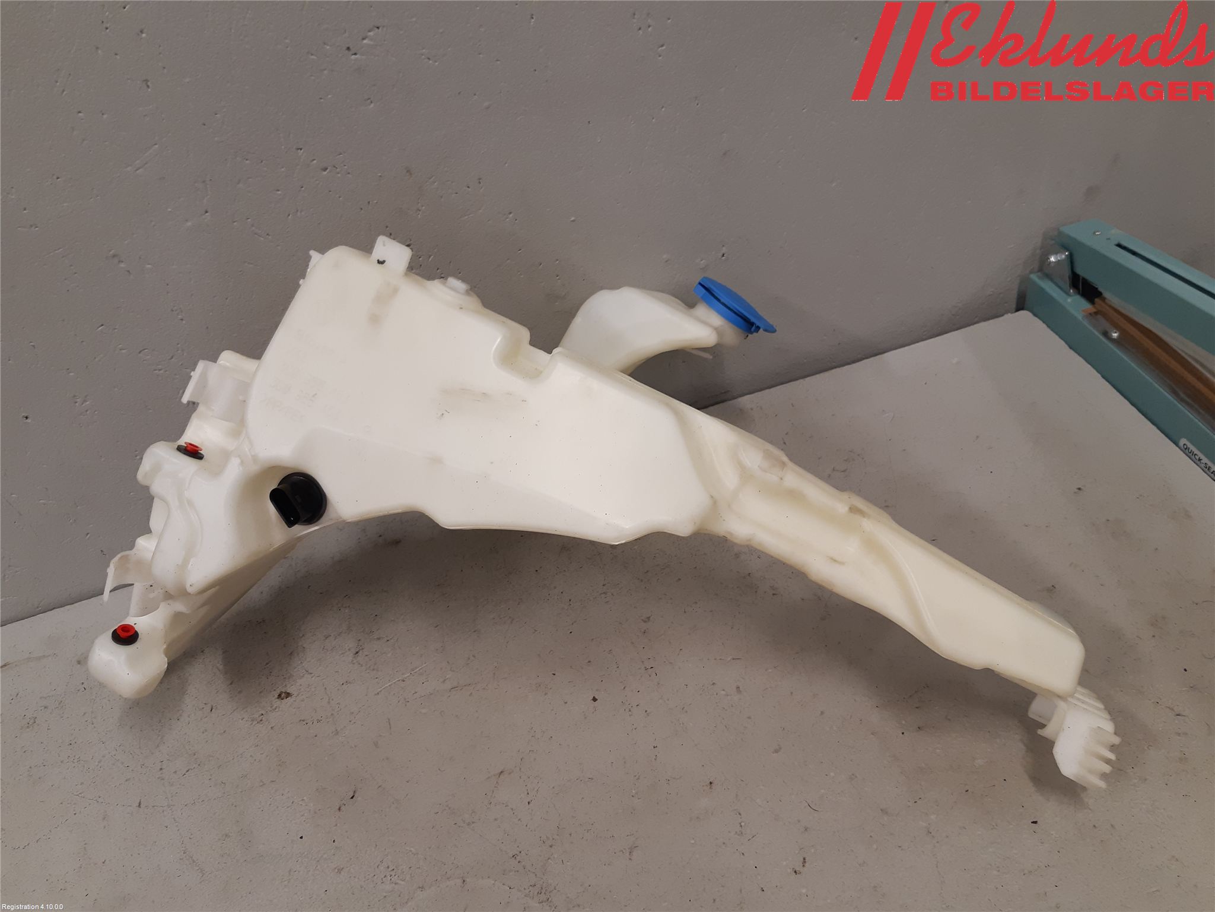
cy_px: 456
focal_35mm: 26
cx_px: 608
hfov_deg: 67.3
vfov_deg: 53.1
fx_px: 913
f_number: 1.7
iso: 80
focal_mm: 3.93
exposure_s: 1/50
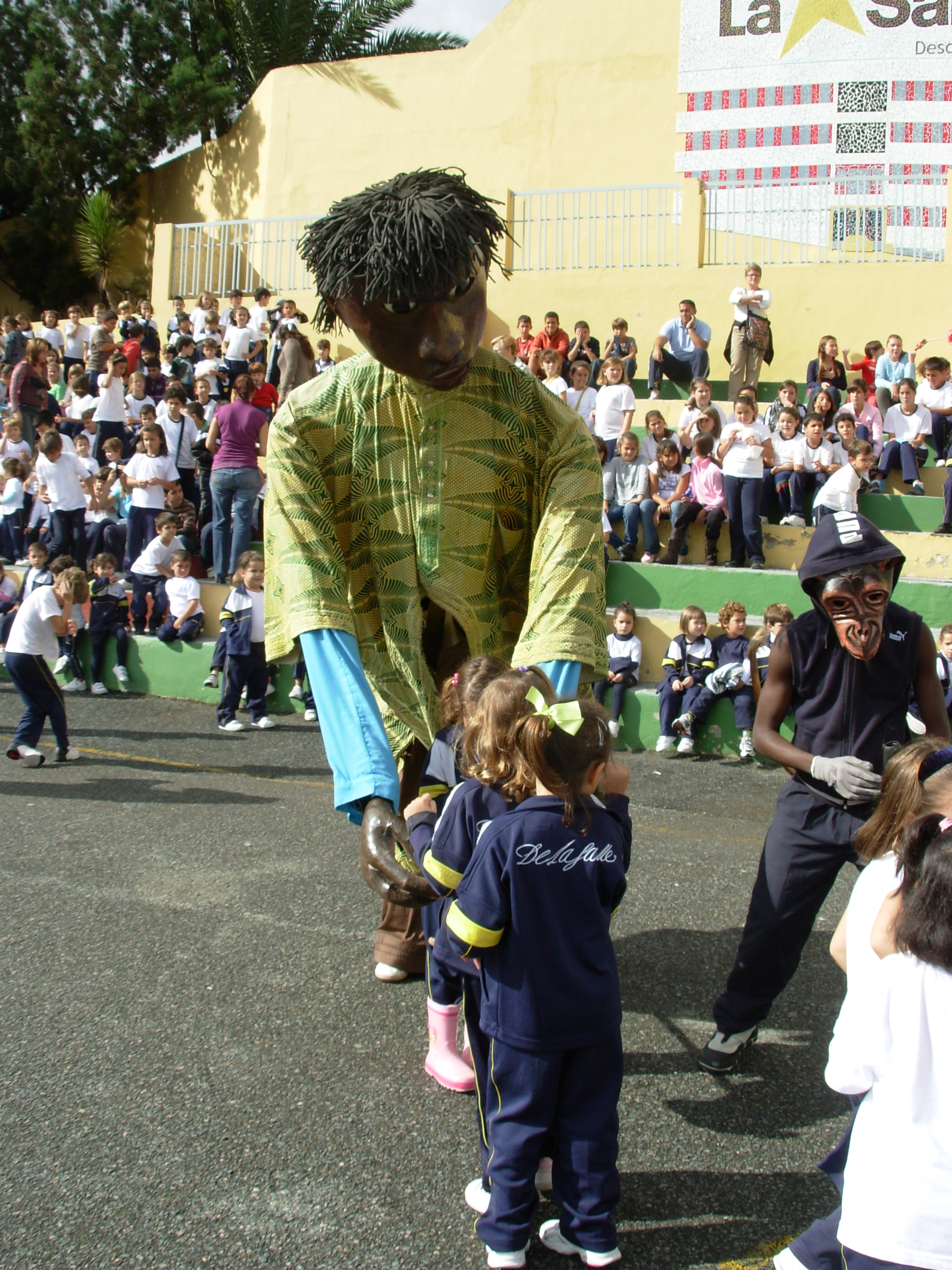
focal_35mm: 38
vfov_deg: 49.0
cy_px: 635
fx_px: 1393
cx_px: 476
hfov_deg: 37.7
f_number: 4.9
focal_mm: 6.3
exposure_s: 1/373
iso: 50
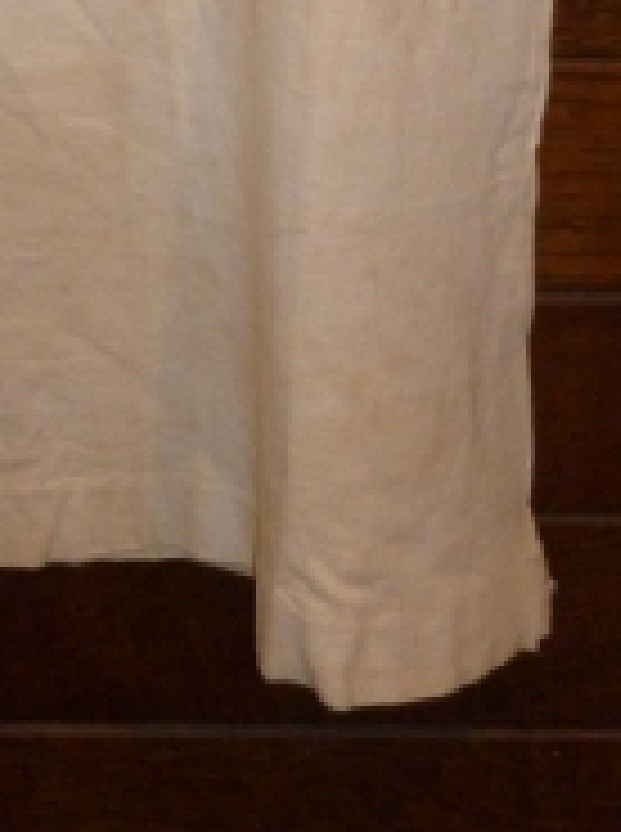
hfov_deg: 15.9
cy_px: -495
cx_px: 36
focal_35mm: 91
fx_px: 2184
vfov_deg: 18.5
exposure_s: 1/60
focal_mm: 5
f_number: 3.3
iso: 400
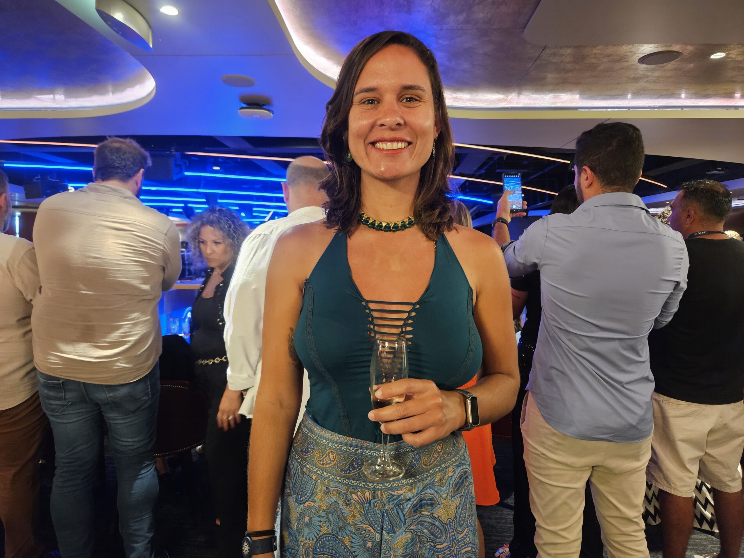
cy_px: 279
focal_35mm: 23
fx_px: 494
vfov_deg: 58.9
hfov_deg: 73.9
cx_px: 372
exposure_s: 1/24
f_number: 1.8
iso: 800
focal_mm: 5.4
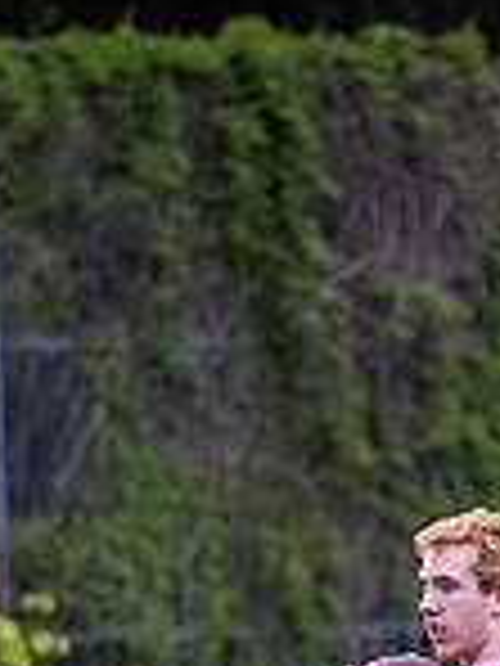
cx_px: 412
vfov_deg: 2.2
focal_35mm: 914
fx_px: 17603
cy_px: 810
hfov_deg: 1.6
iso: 6400
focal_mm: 150
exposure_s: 1/1250
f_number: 2.8
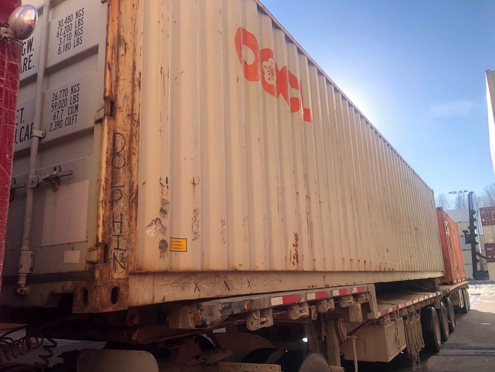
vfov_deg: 49.7
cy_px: 186
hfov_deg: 63.4
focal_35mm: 28
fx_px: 400
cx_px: 248
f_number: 1.8
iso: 20
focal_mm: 3.99
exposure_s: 1/827
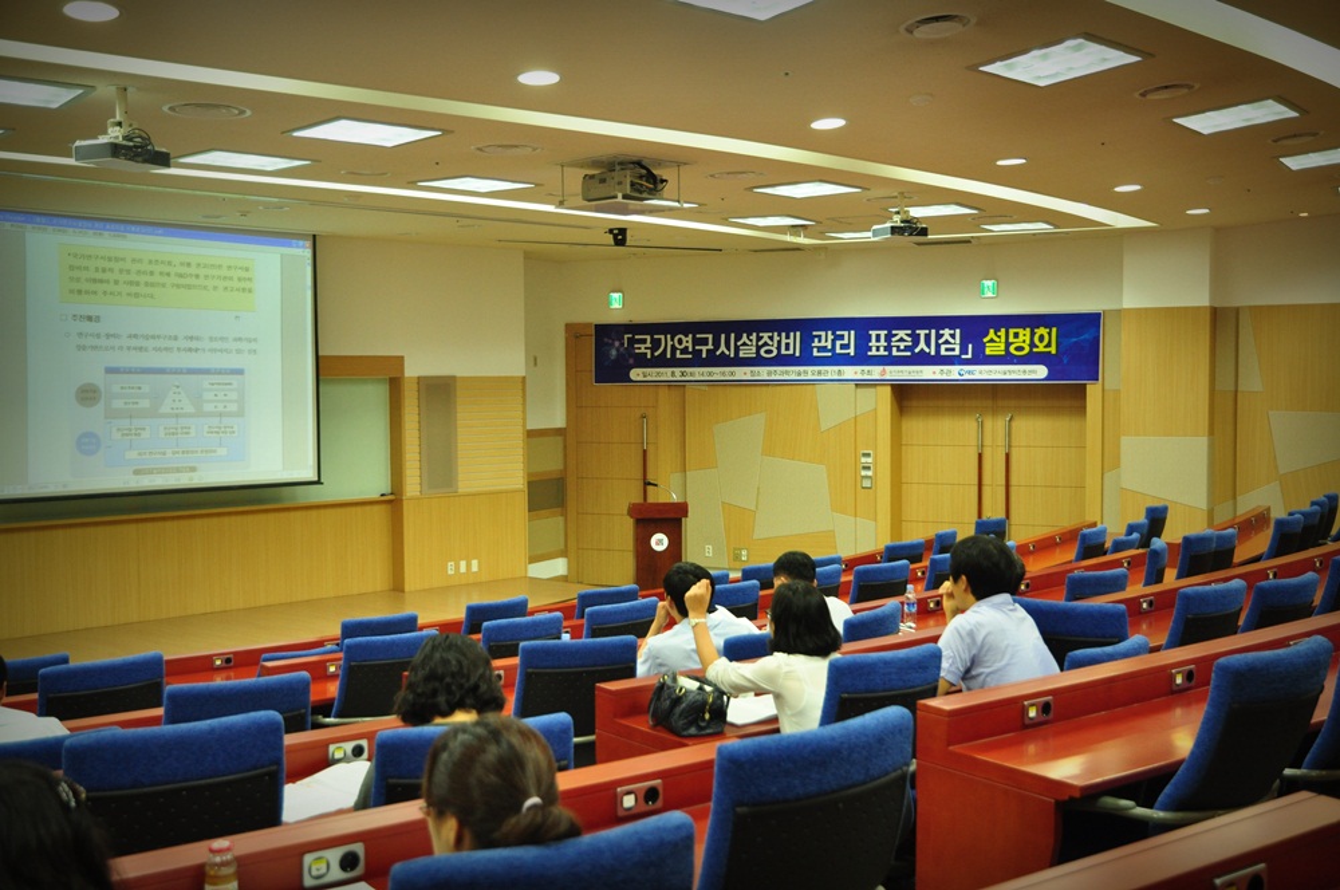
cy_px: 445
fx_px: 1450
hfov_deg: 49.6
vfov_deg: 34.1
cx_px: 670
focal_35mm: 39
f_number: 4.5
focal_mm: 26
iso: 800
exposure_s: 1/80
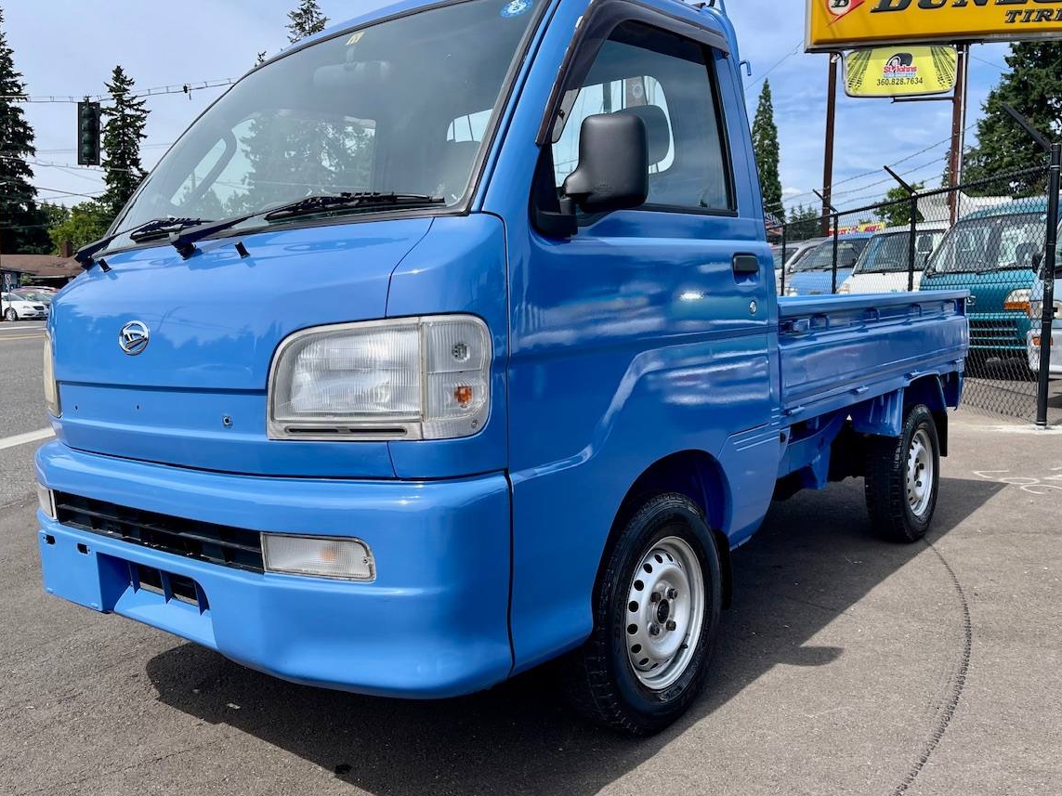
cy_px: 386
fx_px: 859
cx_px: 532
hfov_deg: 63.4
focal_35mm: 28
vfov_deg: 49.7
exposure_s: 1/2203
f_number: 1.6
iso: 32
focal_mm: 5.1
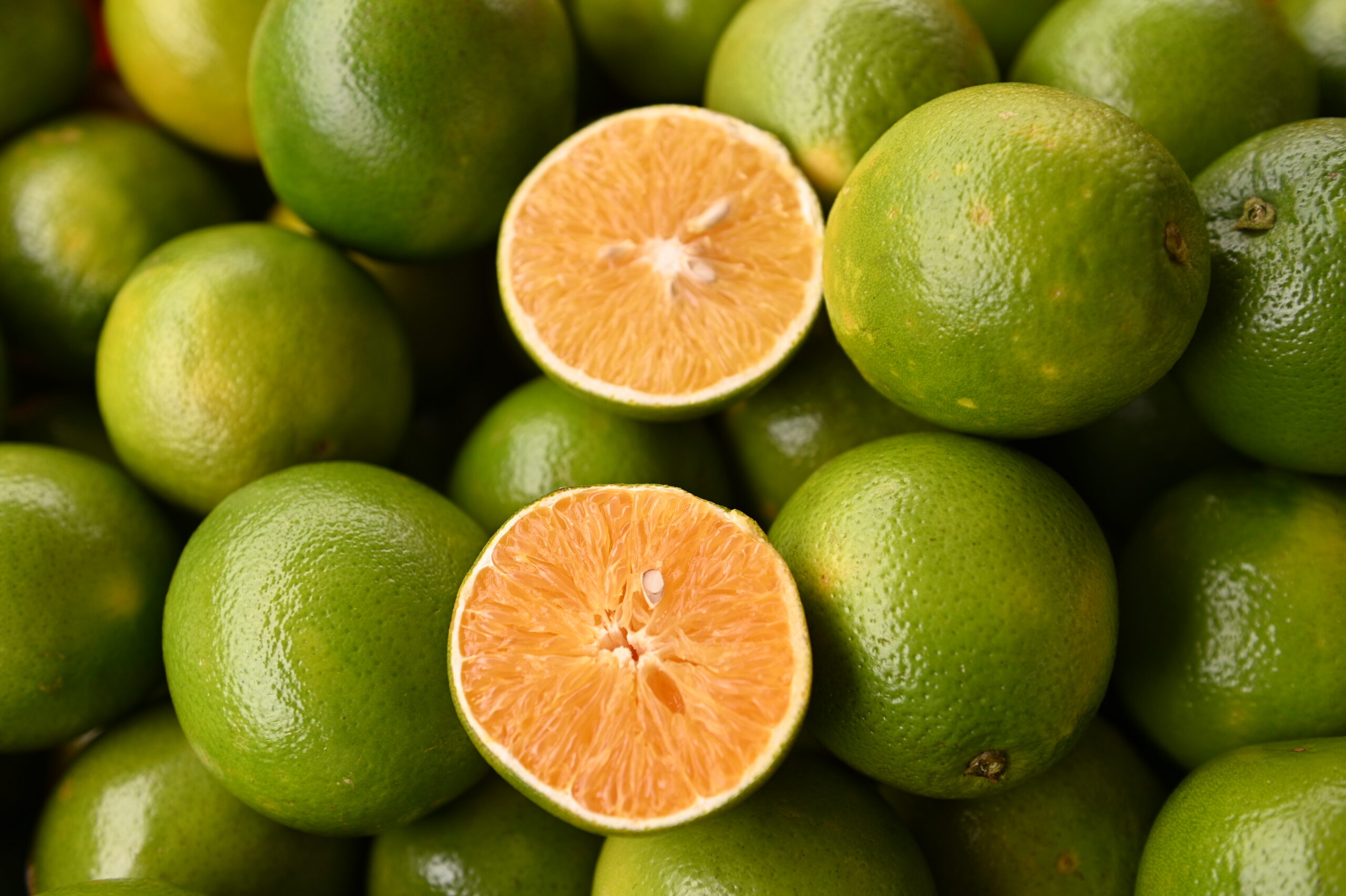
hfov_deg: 48.5
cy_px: 448
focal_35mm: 40
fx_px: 1495
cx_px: 673
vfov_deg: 33.4
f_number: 3.2
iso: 250
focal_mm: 40
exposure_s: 1/800
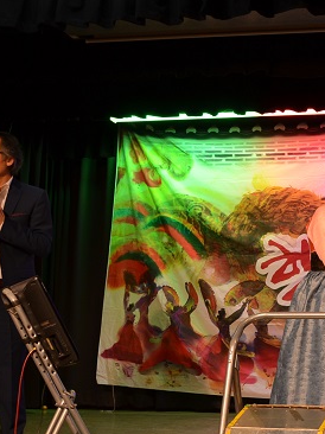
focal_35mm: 66
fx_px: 828
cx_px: 365
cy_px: 248
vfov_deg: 29.3
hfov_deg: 21.0
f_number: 4
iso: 560
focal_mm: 21
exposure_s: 1/60
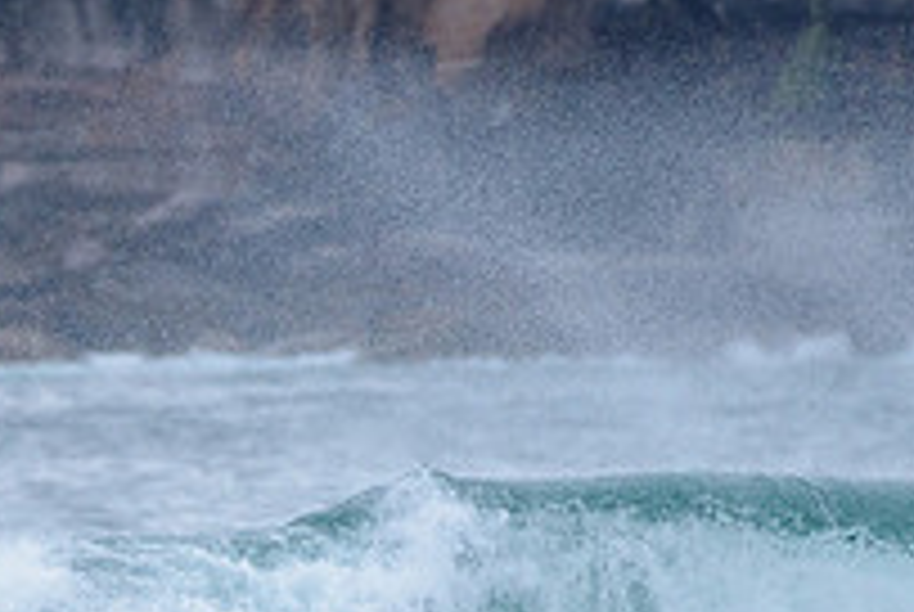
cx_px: -322
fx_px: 44469
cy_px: 859
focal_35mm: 1749
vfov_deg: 0.8
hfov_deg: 1.2
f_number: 5.6
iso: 450
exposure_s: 1/2000
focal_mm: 500
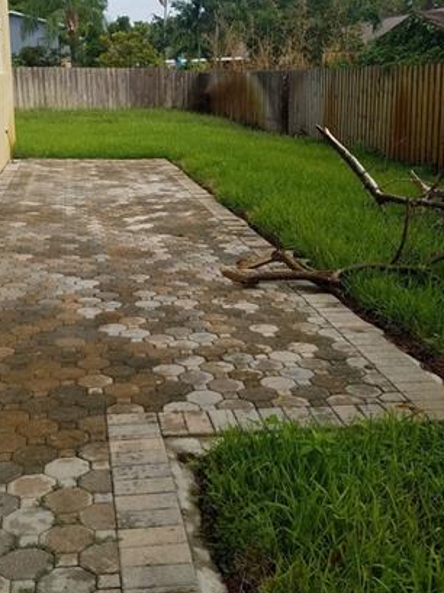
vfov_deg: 38.8
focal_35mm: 49
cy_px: 240
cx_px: 200
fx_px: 838
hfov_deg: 29.7
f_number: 1.7
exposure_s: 1/2296
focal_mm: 4.2
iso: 50
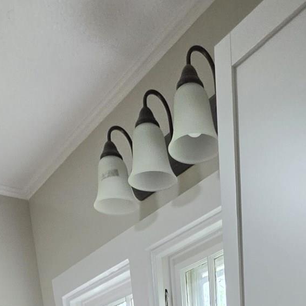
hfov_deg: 34.9
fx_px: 470
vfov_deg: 19.2
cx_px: 247
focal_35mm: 47
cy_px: 617
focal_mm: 2.2
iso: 200
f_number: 1.9
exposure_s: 1/120
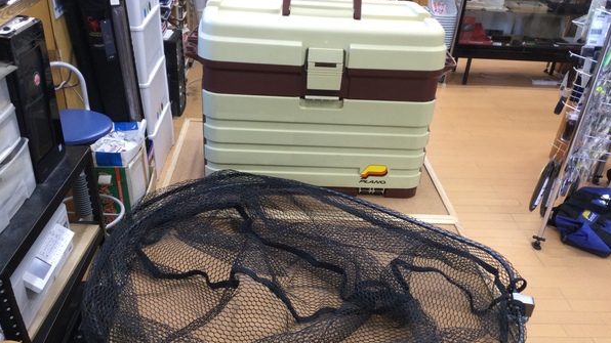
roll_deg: -4.5
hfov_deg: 58.0
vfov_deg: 34.6
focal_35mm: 34
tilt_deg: -32.6
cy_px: 197
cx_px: 307
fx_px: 551
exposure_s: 1/30
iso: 64
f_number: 2.4
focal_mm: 3.3
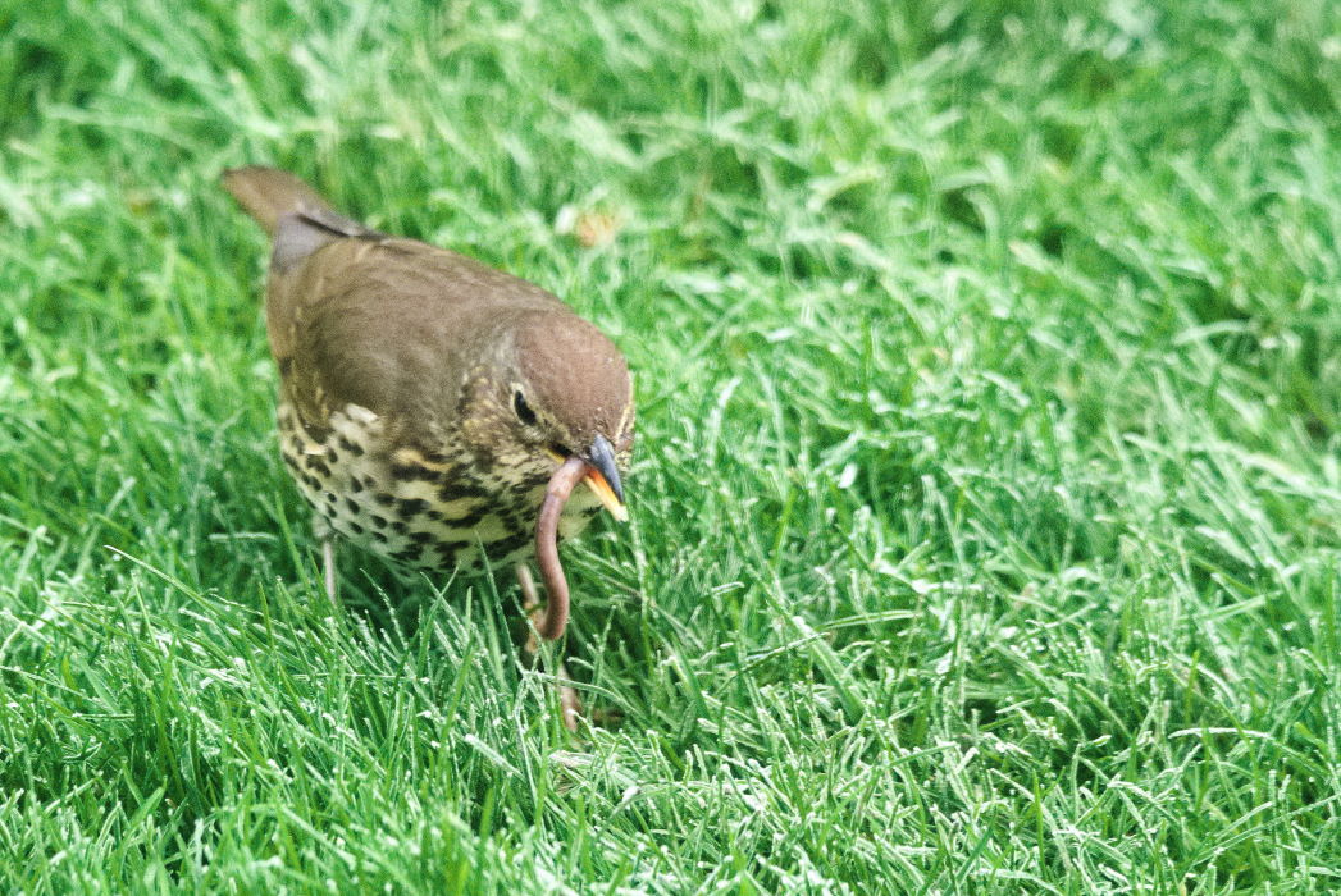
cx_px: 670
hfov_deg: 4.5
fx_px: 17149
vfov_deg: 3.0
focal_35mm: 460
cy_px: 448
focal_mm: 460
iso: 2000
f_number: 6.3
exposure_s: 1/160
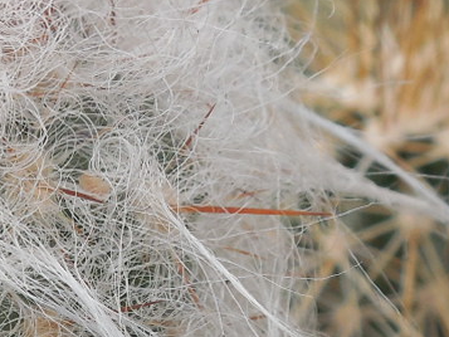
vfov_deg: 10.7
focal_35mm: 139
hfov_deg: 13.8
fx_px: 1804
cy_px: 239
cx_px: -63
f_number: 3.6
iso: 125
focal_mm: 5.6
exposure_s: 1/80
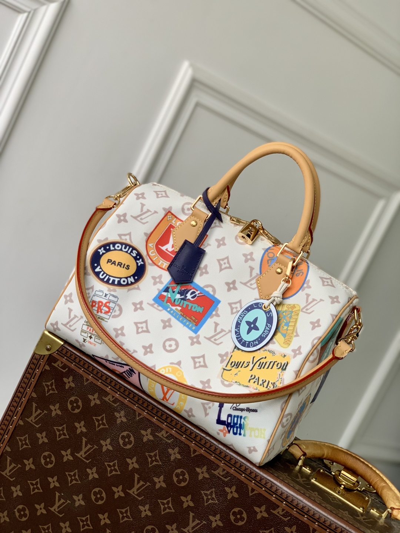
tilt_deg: -8.1
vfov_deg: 36.8
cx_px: 200
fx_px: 801
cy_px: 266
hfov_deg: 28.0
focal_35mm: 52
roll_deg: -26.4
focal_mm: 6
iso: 64
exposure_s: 1/122
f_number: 2.4
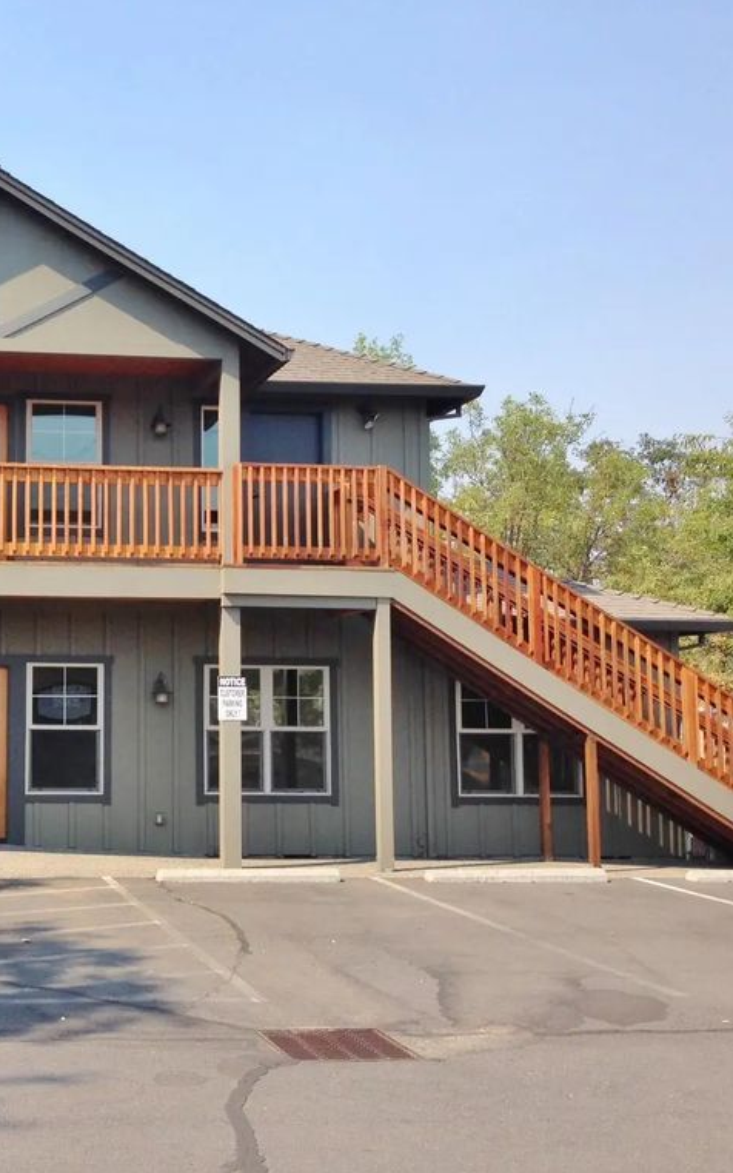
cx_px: 20
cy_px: 585
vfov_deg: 42.7
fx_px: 1503
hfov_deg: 26.1
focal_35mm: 47
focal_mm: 4.12
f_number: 2.4
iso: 50
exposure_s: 1/985
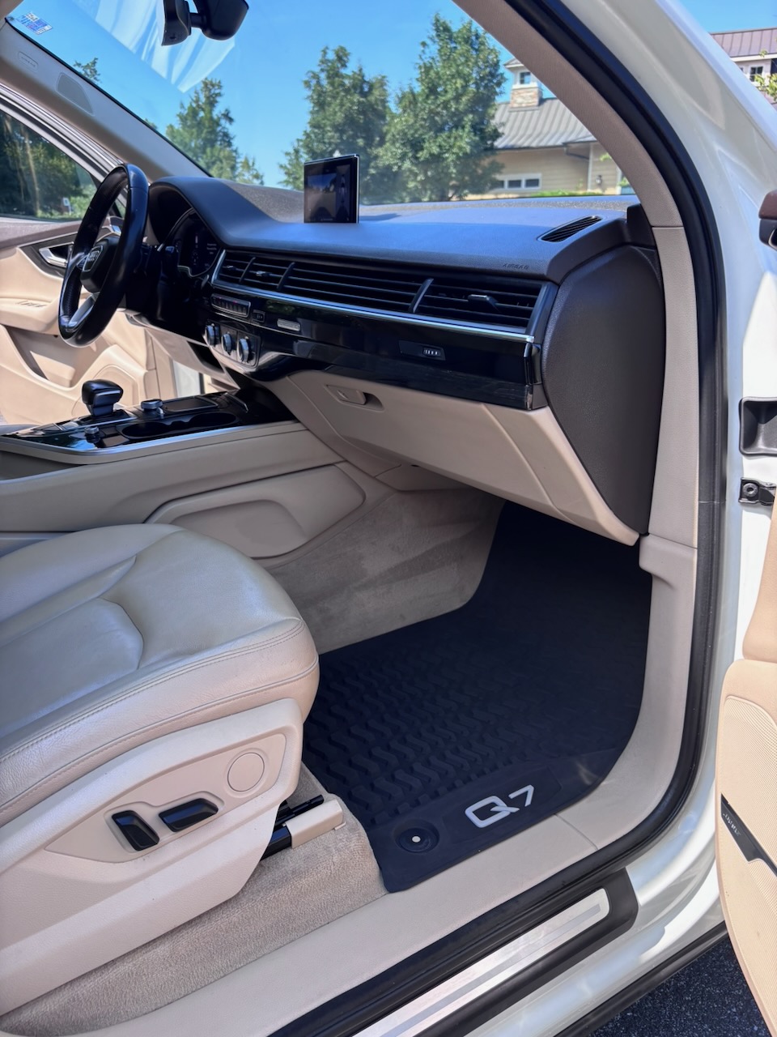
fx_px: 778
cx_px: 388
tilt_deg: -15.3
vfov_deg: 67.3
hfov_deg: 53.1
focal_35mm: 26
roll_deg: -1.8
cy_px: 518
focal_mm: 5.96
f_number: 1.6
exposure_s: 1/359
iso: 50
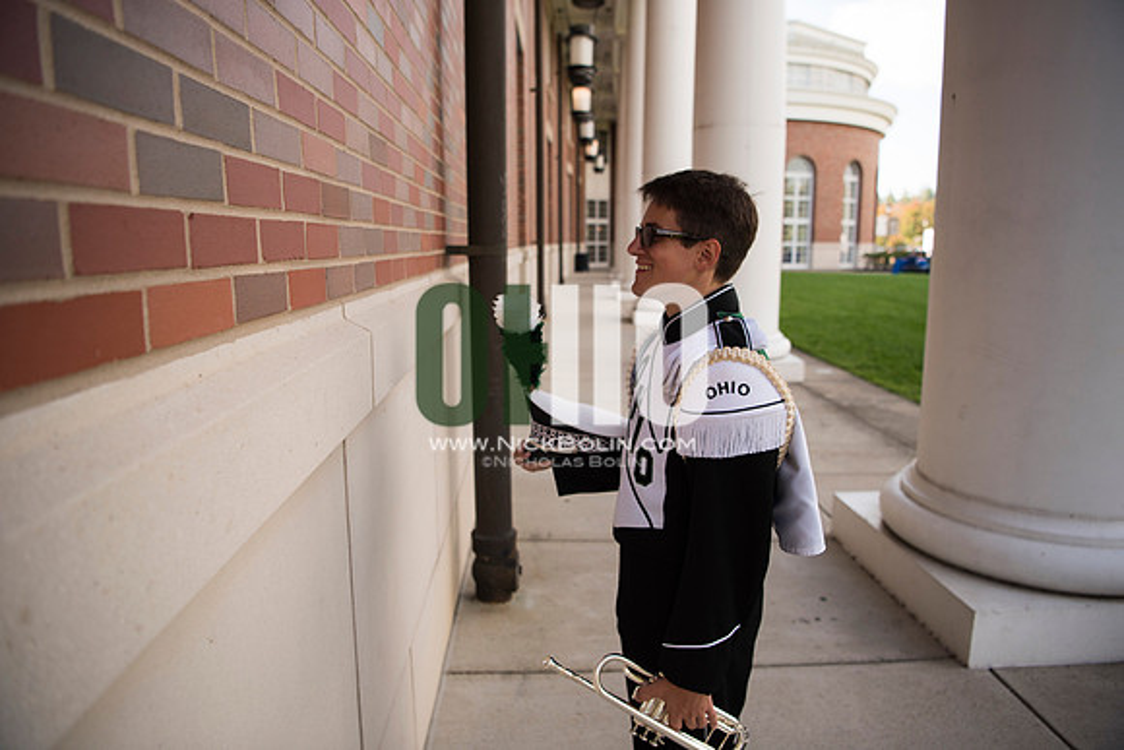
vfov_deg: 53.2
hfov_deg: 73.7
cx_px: 562
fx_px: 749
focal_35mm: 24
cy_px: 375
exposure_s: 1/1600
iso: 400
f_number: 2.8
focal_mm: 24
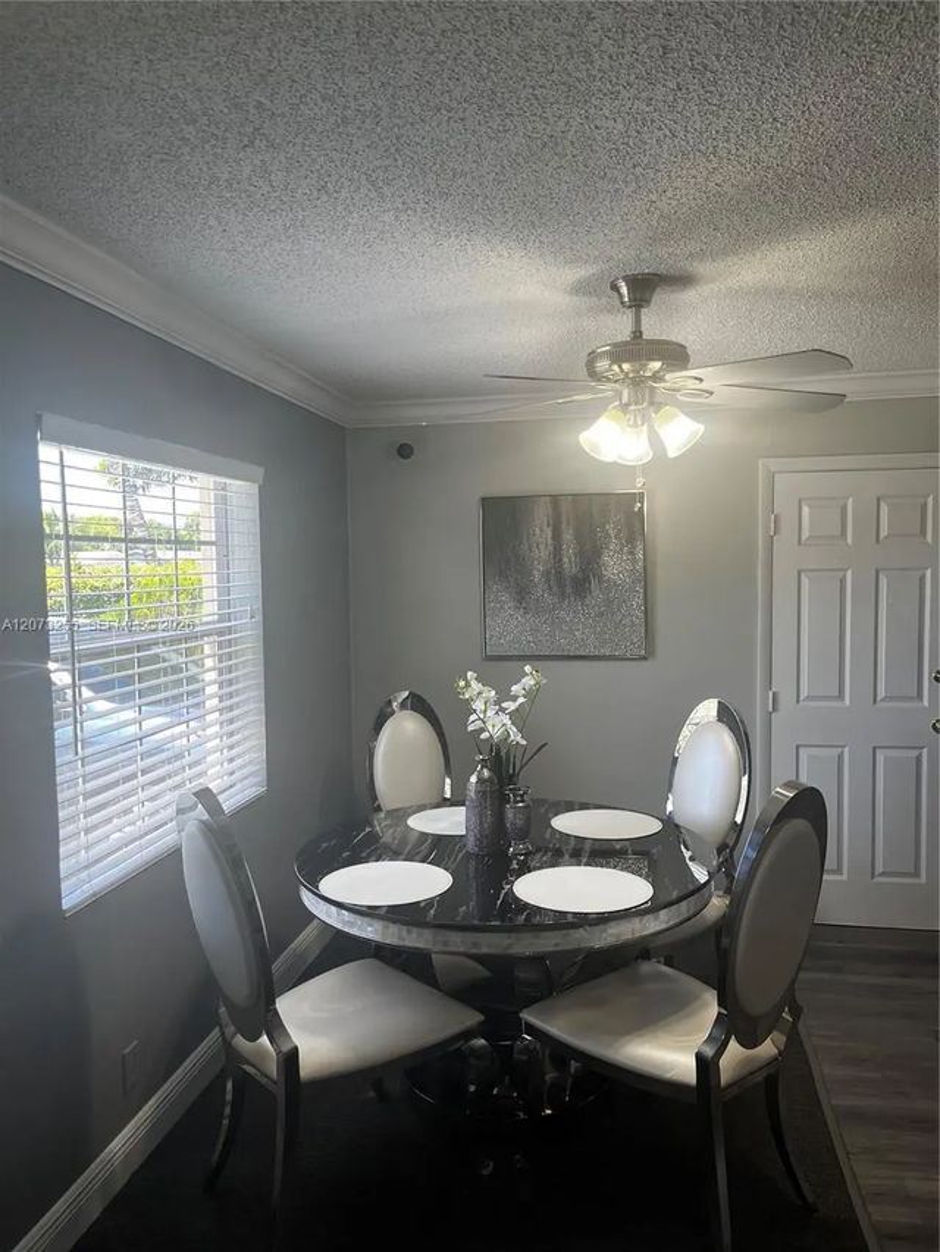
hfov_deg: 53.1
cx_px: 470
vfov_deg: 67.3
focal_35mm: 26
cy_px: 626
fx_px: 941
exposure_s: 1/121
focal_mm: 5.1
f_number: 1.6
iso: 80
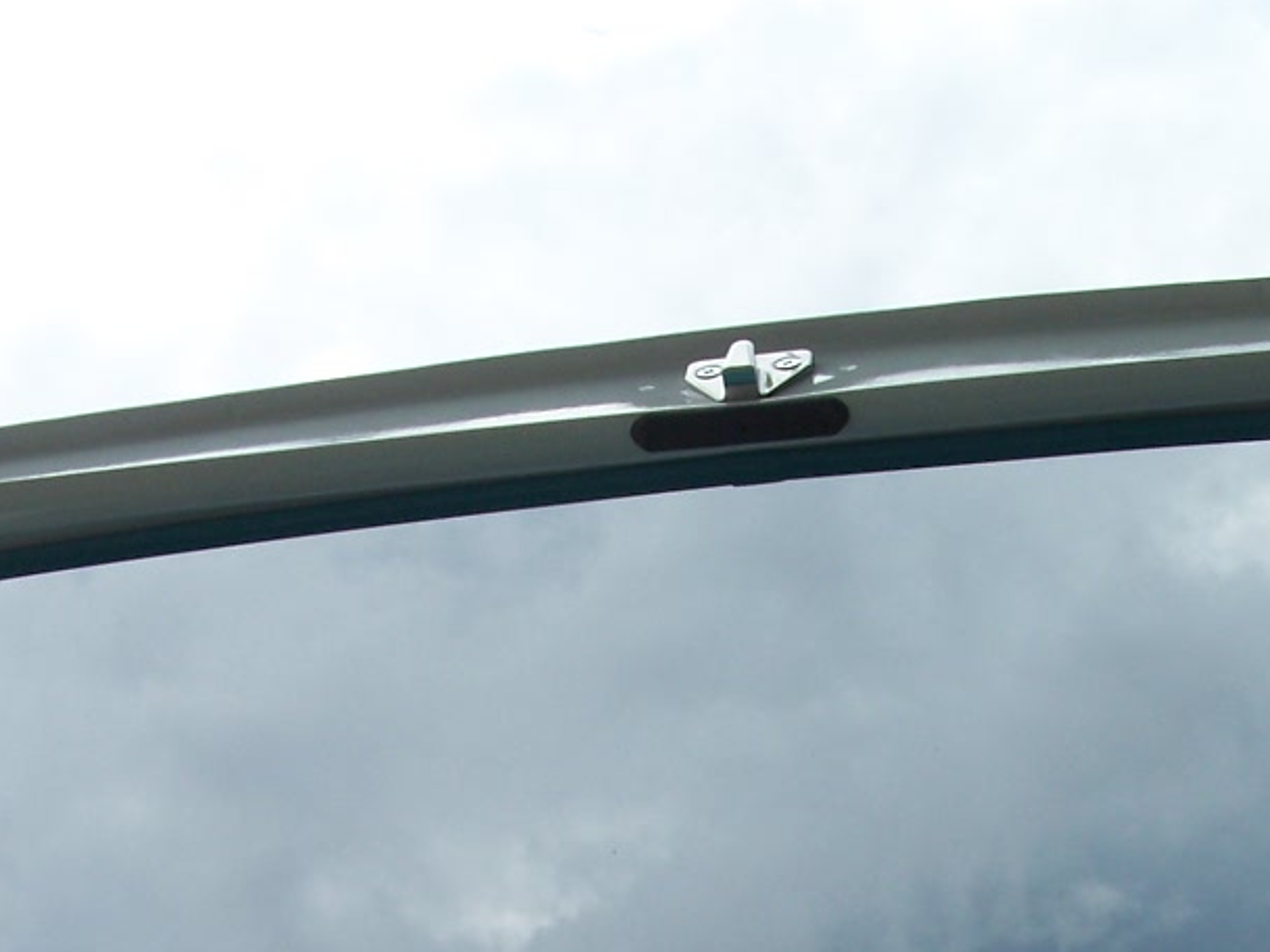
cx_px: 831
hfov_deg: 25.9
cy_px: 929
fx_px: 2752
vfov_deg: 19.1
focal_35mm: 75
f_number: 4
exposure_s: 1/350
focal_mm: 6.3
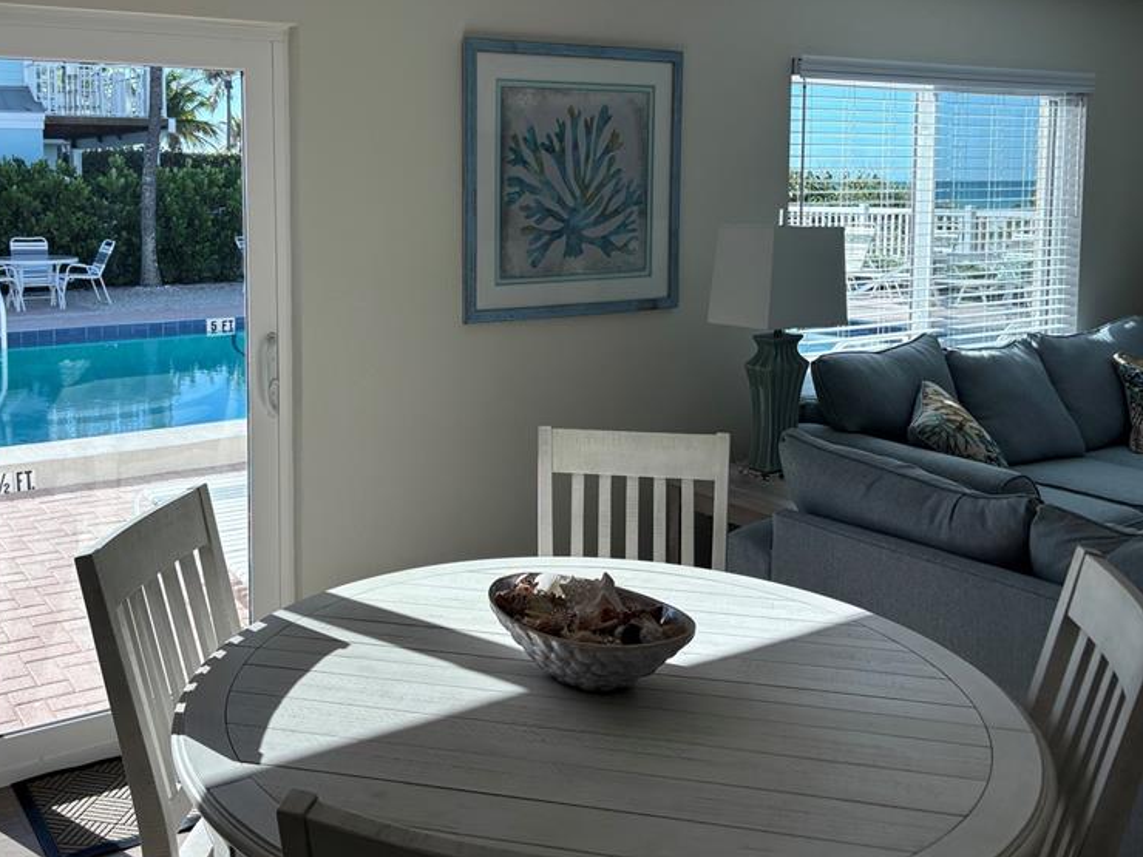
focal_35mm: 36
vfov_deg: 39.2
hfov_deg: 51.0
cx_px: 453
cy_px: 290
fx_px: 1189
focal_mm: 5.96
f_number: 1.6
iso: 50
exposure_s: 1/697
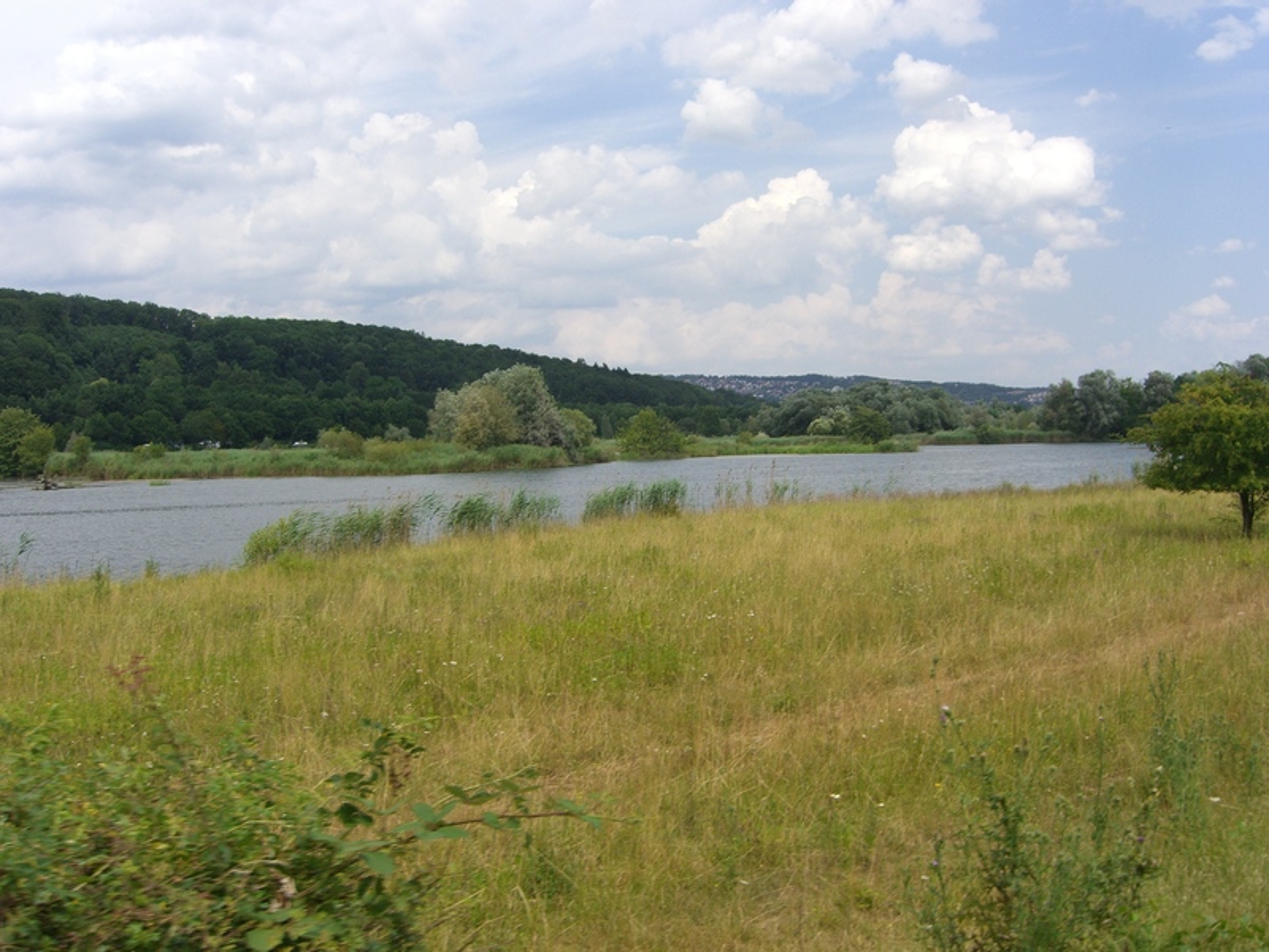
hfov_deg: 49.0
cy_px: 476
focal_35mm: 38
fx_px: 1393
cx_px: 634
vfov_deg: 37.7
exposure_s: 1/800
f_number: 4
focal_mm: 7.9
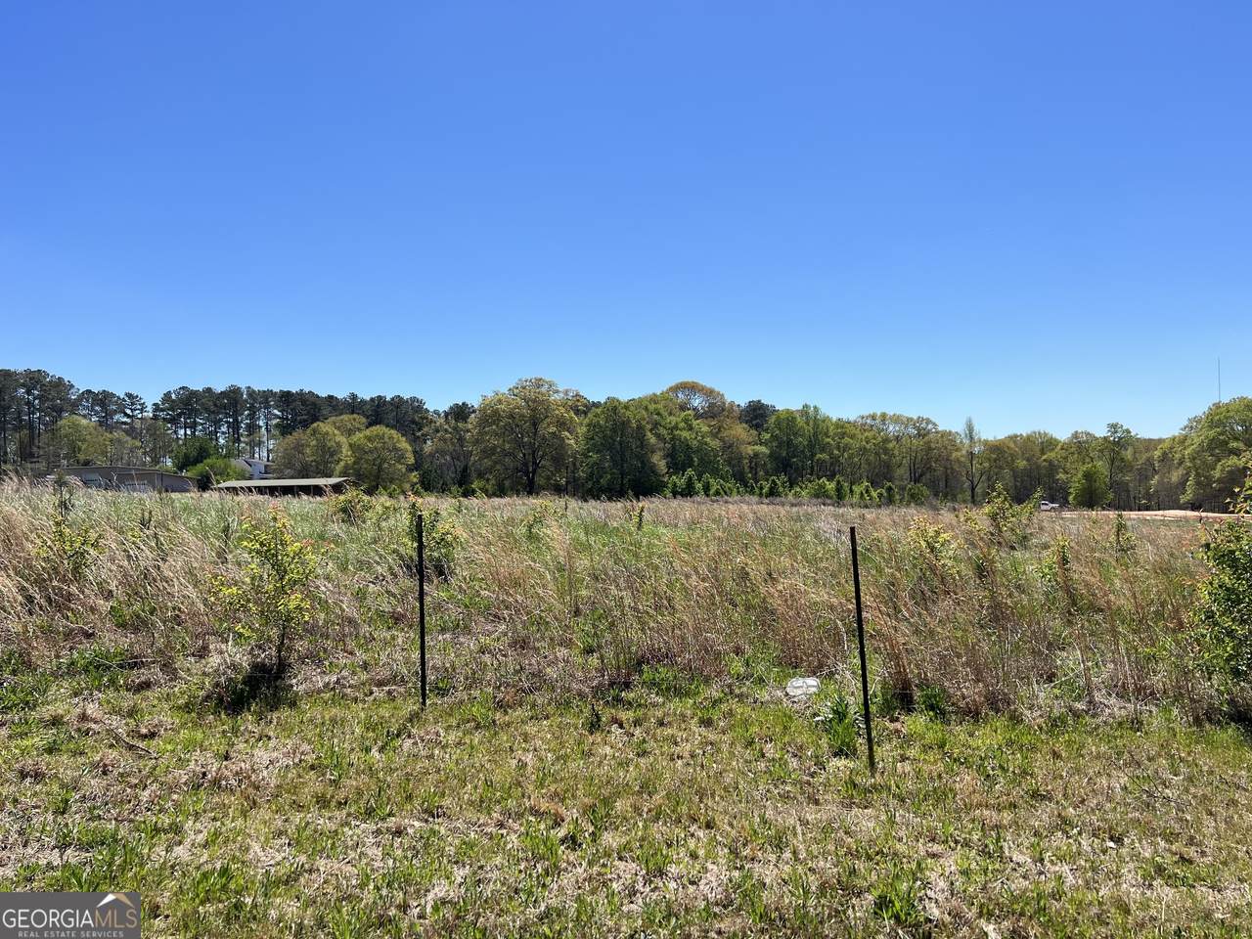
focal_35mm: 26
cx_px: 626
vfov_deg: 53.1
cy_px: 470
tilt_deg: +0.5
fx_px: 940
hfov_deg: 67.3
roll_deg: +1.7
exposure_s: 1/5076
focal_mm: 5.7
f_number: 1.5
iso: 50
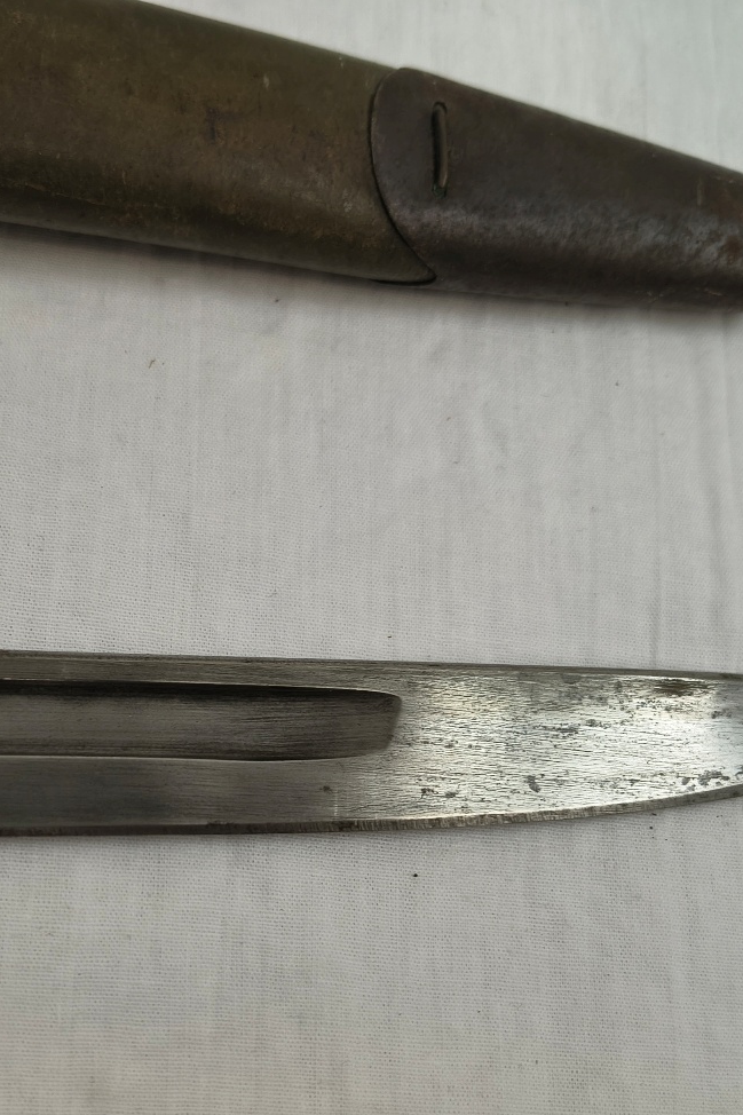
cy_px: 701
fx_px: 1301
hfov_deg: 30.9
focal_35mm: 42
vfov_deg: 46.0
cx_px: 127
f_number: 1.8
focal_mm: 5.56
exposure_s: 1/117
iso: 100
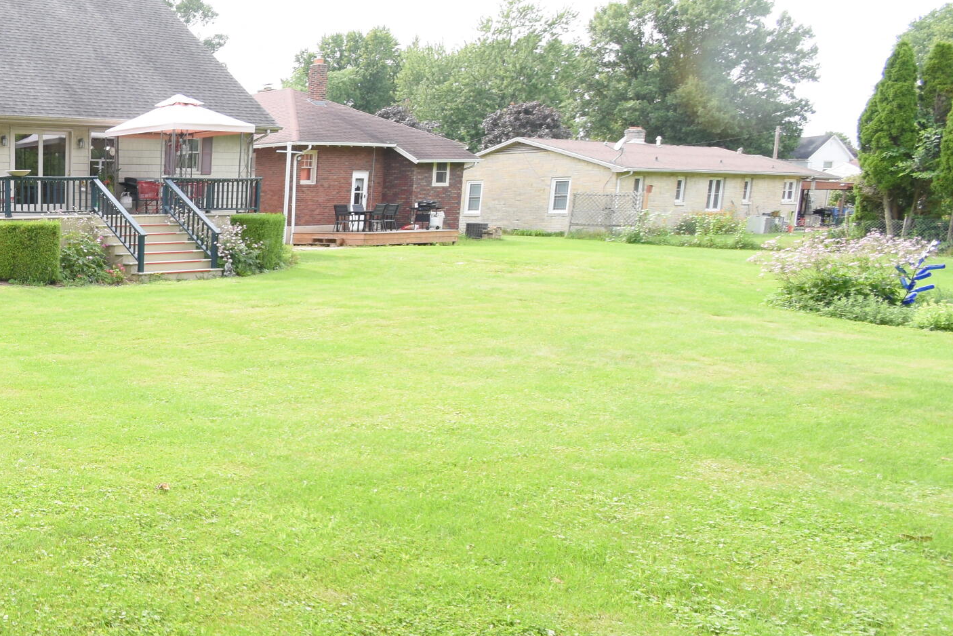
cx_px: -38
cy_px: 382
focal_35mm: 32
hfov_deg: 46.9
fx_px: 847
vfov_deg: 40.9
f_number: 5.6
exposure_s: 1/250
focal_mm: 10
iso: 320
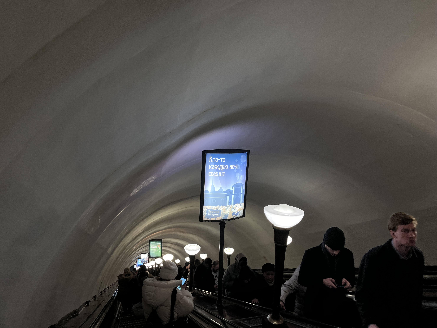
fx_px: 328
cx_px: 218
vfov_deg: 53.1
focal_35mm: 26
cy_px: 164
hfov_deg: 67.3
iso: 125
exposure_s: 1/100
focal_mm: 5.1
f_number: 1.6
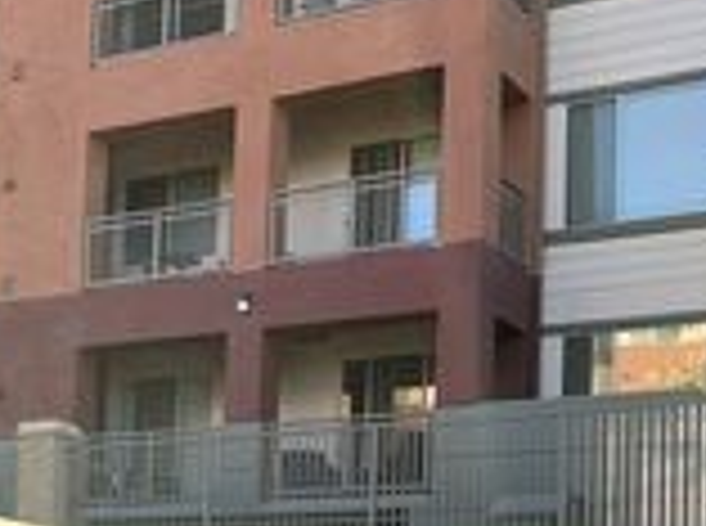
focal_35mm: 83
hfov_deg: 23.2
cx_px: 135
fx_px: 1689
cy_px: 555
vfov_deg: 17.2
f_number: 1.6
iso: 50
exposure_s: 1/449
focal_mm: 5.1
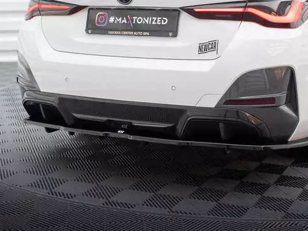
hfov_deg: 28.3
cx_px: 218
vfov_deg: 21.2
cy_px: 25
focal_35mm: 68
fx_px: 605
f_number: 2.5
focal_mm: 35
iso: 500
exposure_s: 1/125
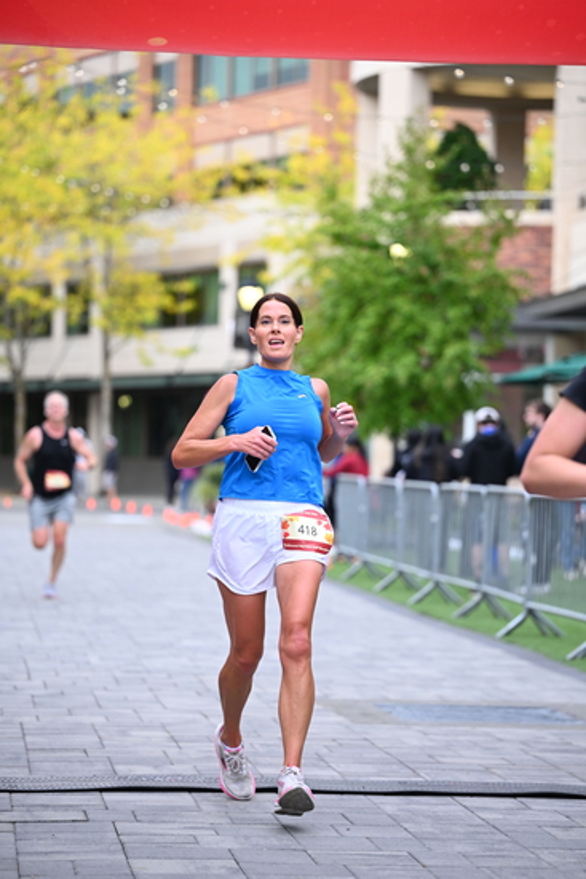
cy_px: 440
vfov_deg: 17.1
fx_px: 2928
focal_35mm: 120
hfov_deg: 11.4
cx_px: 293
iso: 1000
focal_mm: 120
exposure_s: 1/1600
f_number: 2.8
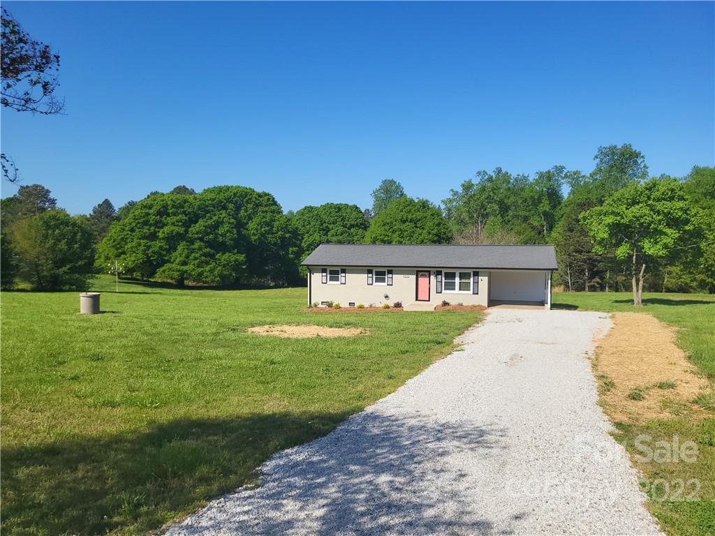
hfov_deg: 67.3
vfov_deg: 53.1
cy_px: 268
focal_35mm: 26
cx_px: 358
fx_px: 537
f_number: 1.8
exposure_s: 1/2767
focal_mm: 5.4
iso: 40
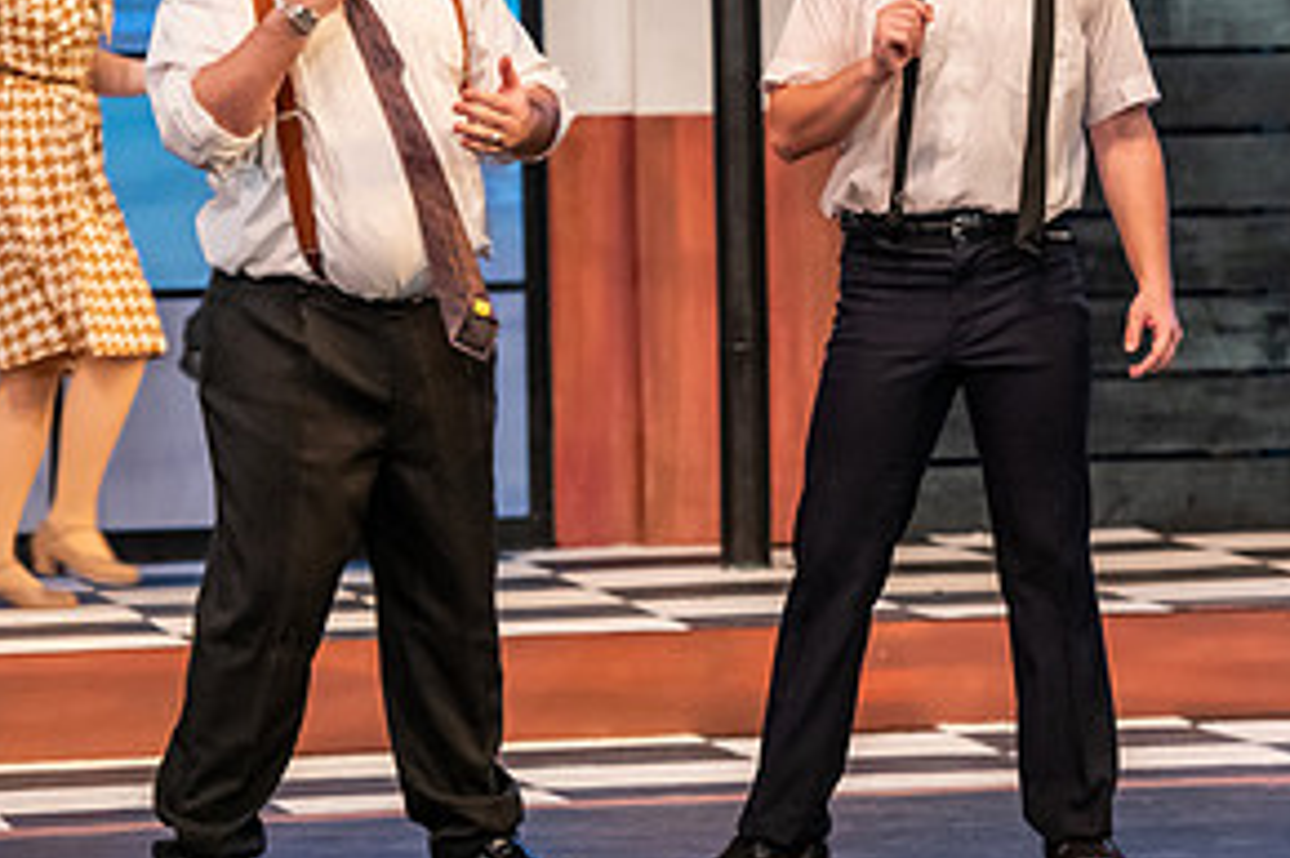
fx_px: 9669
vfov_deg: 5.1
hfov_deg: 7.6
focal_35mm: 270
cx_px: 956
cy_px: 64
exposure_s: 1/200
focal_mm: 135
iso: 2500
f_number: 3.5
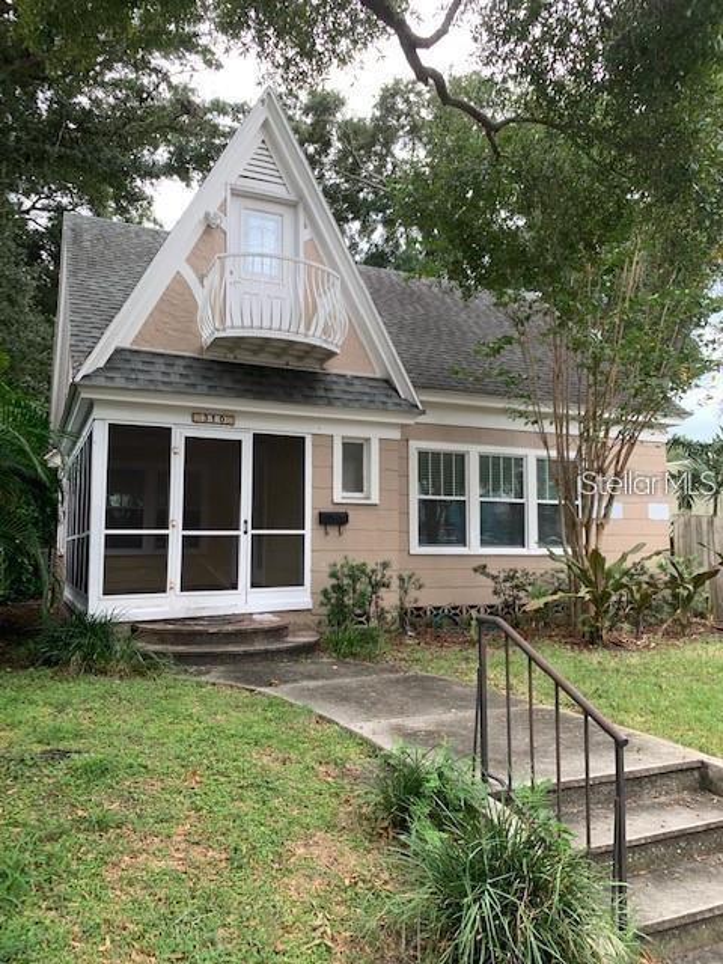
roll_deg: +1.0
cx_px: 362
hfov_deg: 53.1
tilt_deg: +6.9
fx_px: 724
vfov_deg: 67.3
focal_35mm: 26
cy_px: 482
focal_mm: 4.25
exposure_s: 1/121
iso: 32
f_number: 1.8
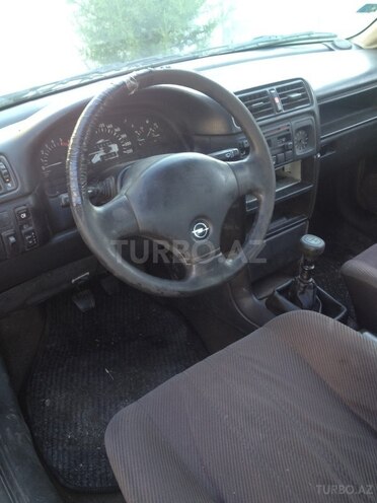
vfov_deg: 52.6
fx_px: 508
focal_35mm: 35
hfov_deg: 40.7
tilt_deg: -30.1
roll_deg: +6.8
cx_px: 188
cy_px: 252
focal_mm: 4.28
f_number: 2.4
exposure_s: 1/20
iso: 50
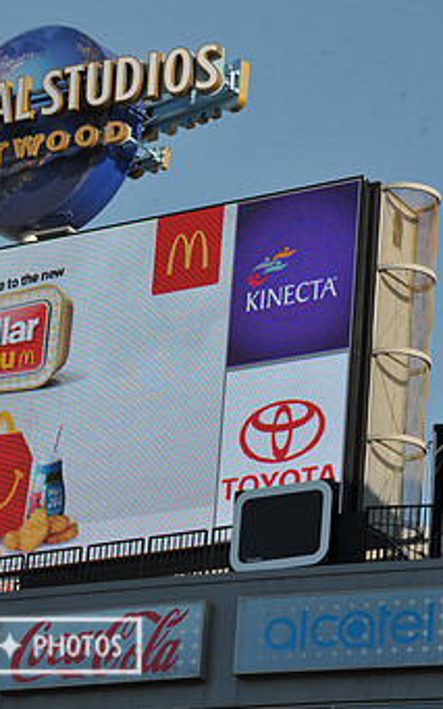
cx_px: -6
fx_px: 3517
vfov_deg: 11.5
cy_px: 333
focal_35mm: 182
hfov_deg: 7.2
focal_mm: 105
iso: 200
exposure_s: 1/400
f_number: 10
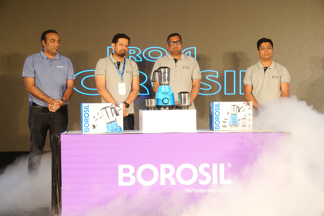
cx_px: 164
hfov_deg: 32.4
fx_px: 558
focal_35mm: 62
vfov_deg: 21.9
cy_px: 107
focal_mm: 61
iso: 2000
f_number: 4
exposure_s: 1/160
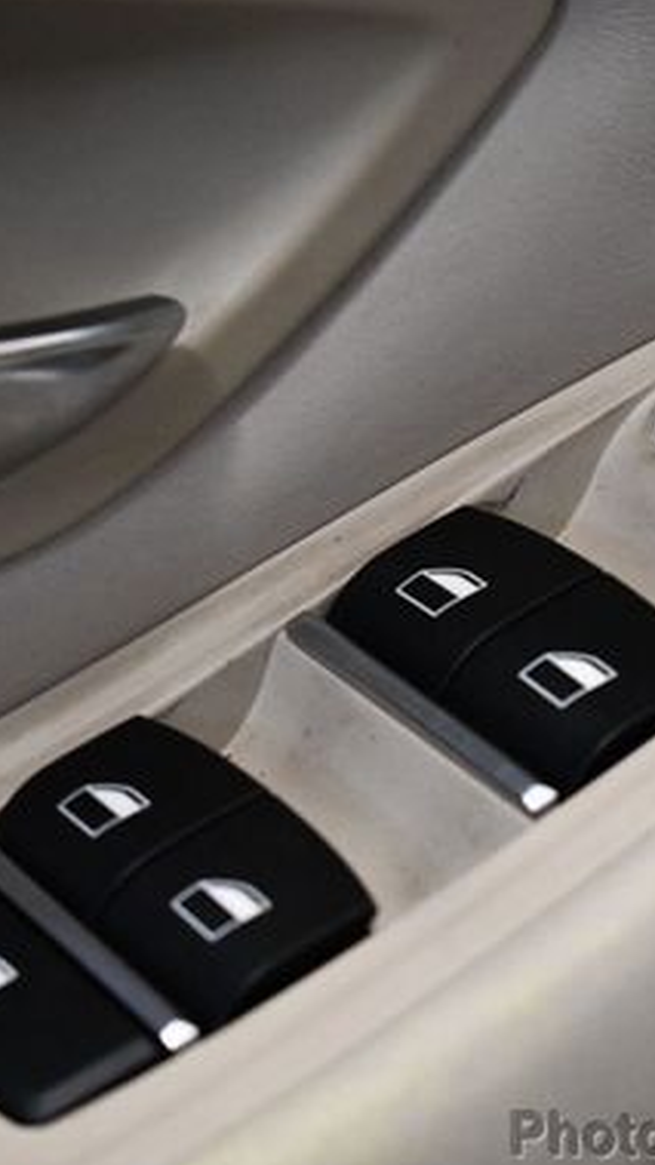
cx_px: 474
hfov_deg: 8.4
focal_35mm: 145
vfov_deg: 14.8
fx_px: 4480
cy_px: 538
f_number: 5.6
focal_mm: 55
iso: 3200
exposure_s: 1/125
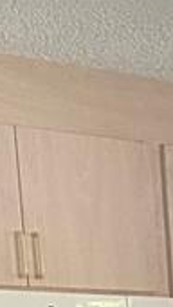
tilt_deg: -12.9
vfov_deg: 9.4
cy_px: 801
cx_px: 483
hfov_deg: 5.8
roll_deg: +1.2
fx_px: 1625
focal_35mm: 199
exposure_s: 1/60
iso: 160
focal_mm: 4.25
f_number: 1.8
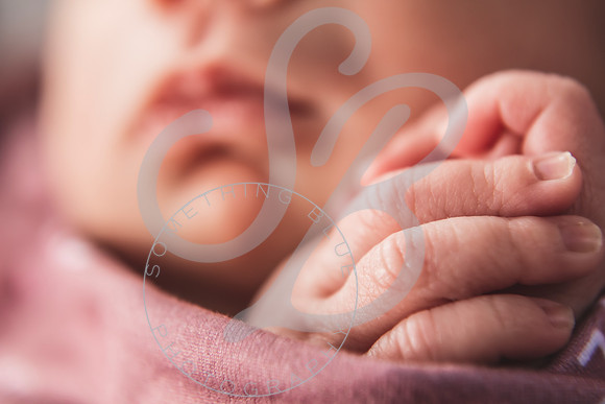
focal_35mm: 70
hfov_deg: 28.8
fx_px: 1177
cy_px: 202
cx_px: 302
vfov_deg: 19.5
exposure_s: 1/125
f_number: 5.6
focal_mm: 70
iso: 500
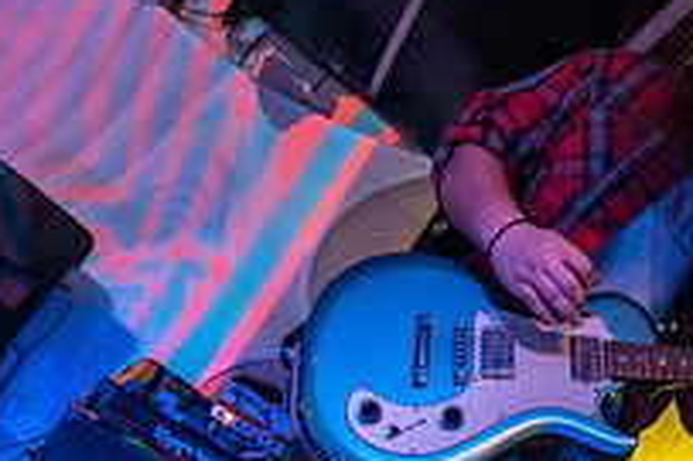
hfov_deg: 45.6
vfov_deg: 31.1
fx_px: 769
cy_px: 452
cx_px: 570
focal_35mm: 40
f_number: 2.8
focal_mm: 14
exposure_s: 1/250
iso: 1600
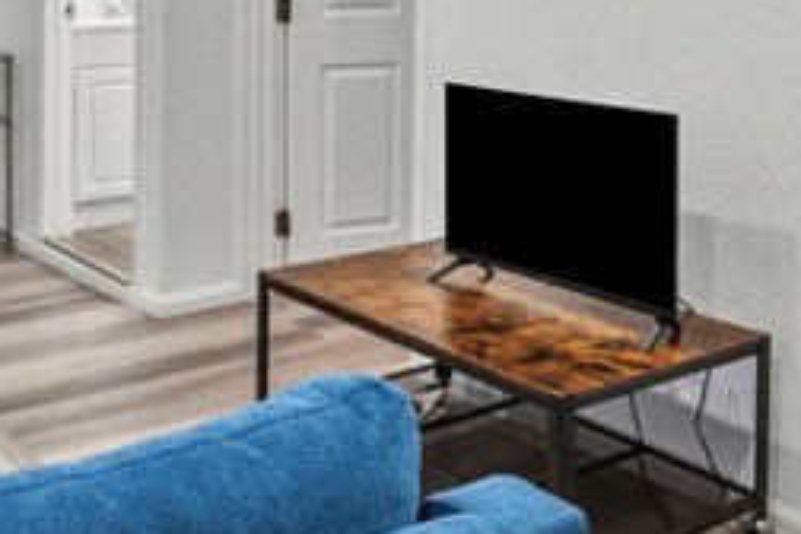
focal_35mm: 57
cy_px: -46
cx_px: 426
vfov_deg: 22.5
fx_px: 1268
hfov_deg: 35.0
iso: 100
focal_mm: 14
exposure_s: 1/1.25
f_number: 9
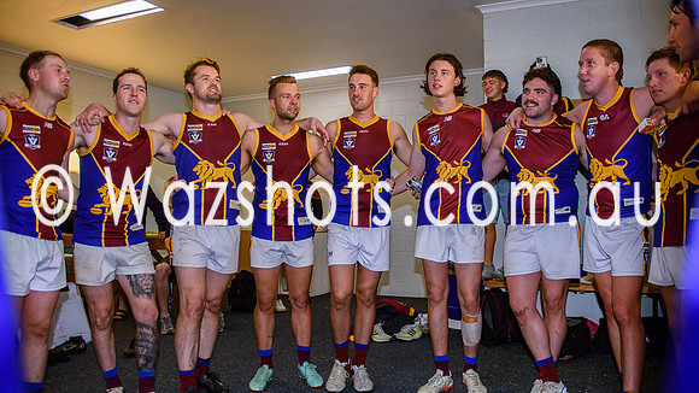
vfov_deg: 39.8
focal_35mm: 29
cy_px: 214
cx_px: 385
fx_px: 543
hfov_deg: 65.4
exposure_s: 1/160
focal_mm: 16
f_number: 2.8
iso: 400
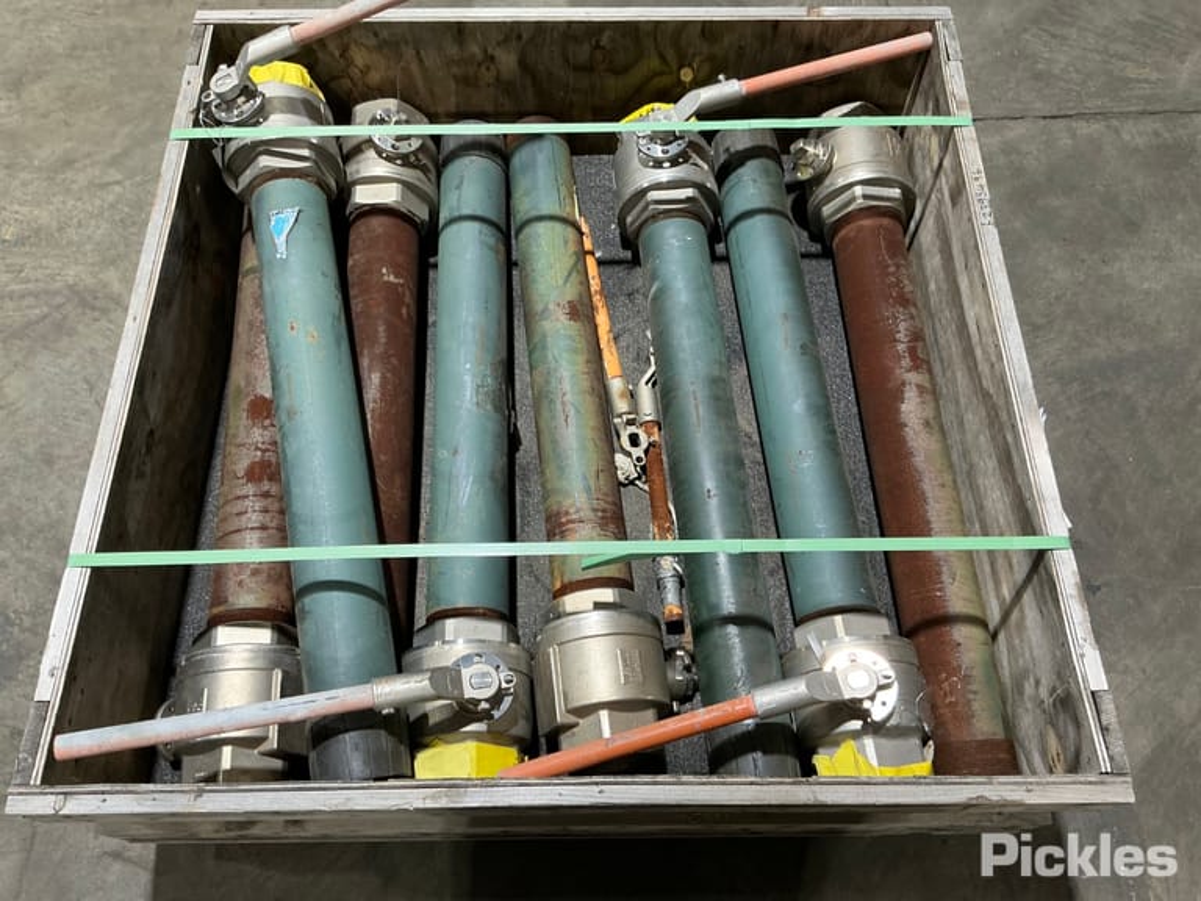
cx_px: 600
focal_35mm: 28
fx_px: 971
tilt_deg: -63.6
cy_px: 450
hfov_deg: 63.4
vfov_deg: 49.7
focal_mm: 3
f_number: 1.8
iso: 100
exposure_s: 1/50
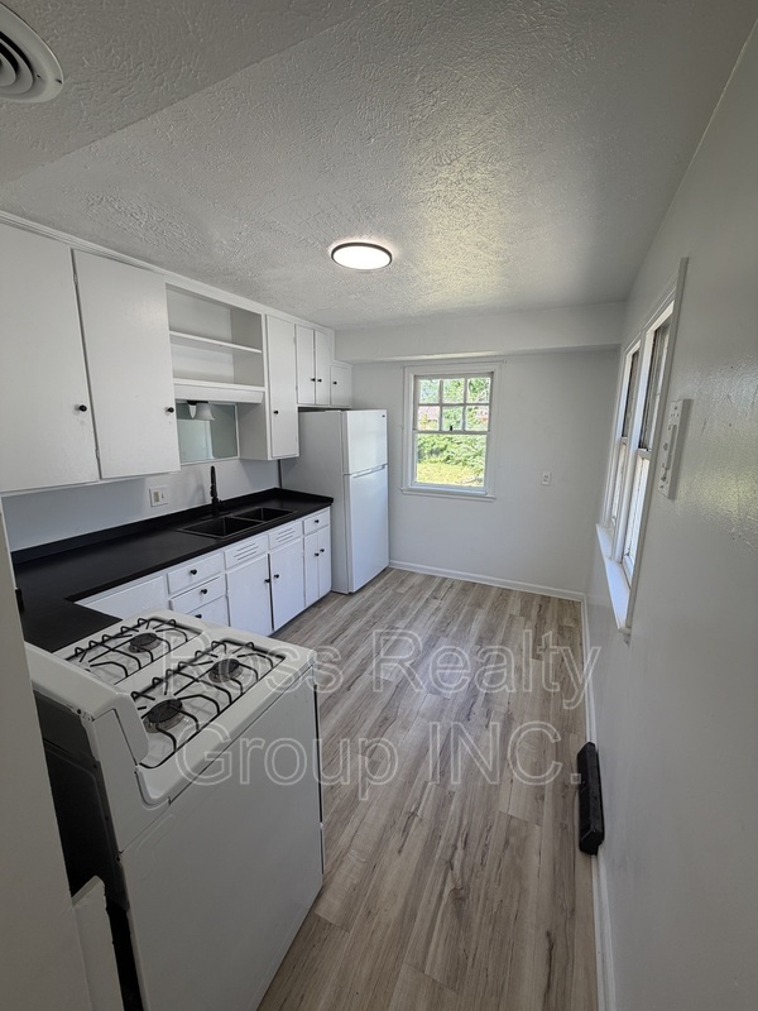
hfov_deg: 85.7
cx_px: 379
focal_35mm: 14
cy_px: 506
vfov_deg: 102.1
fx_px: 409
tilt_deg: -12.3
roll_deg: -0.6
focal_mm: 2.22
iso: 50
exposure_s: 1/121
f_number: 2.2
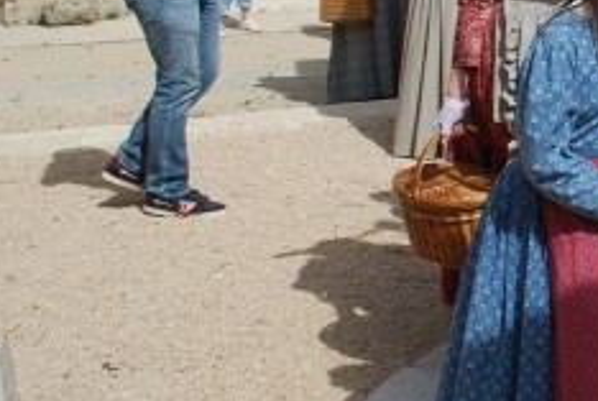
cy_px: -24
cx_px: 797
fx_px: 1232
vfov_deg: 17.9
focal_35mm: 74
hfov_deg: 23.7
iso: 100
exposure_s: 1/250
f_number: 8
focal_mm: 18
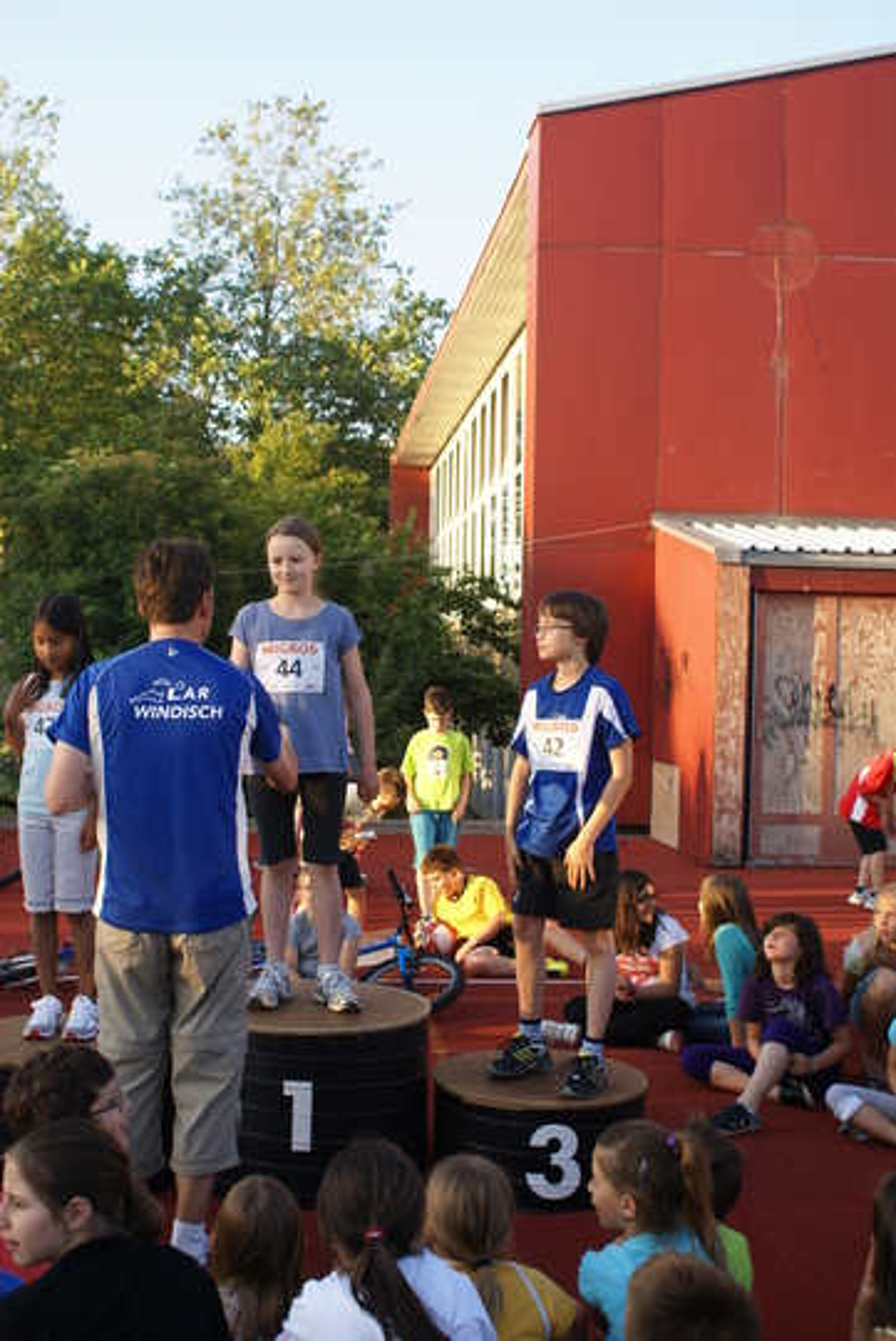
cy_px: 670
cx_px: 448
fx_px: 1565
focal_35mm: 42
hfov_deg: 32.0
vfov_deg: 46.4
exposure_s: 1/125
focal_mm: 28
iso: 100
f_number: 4.5
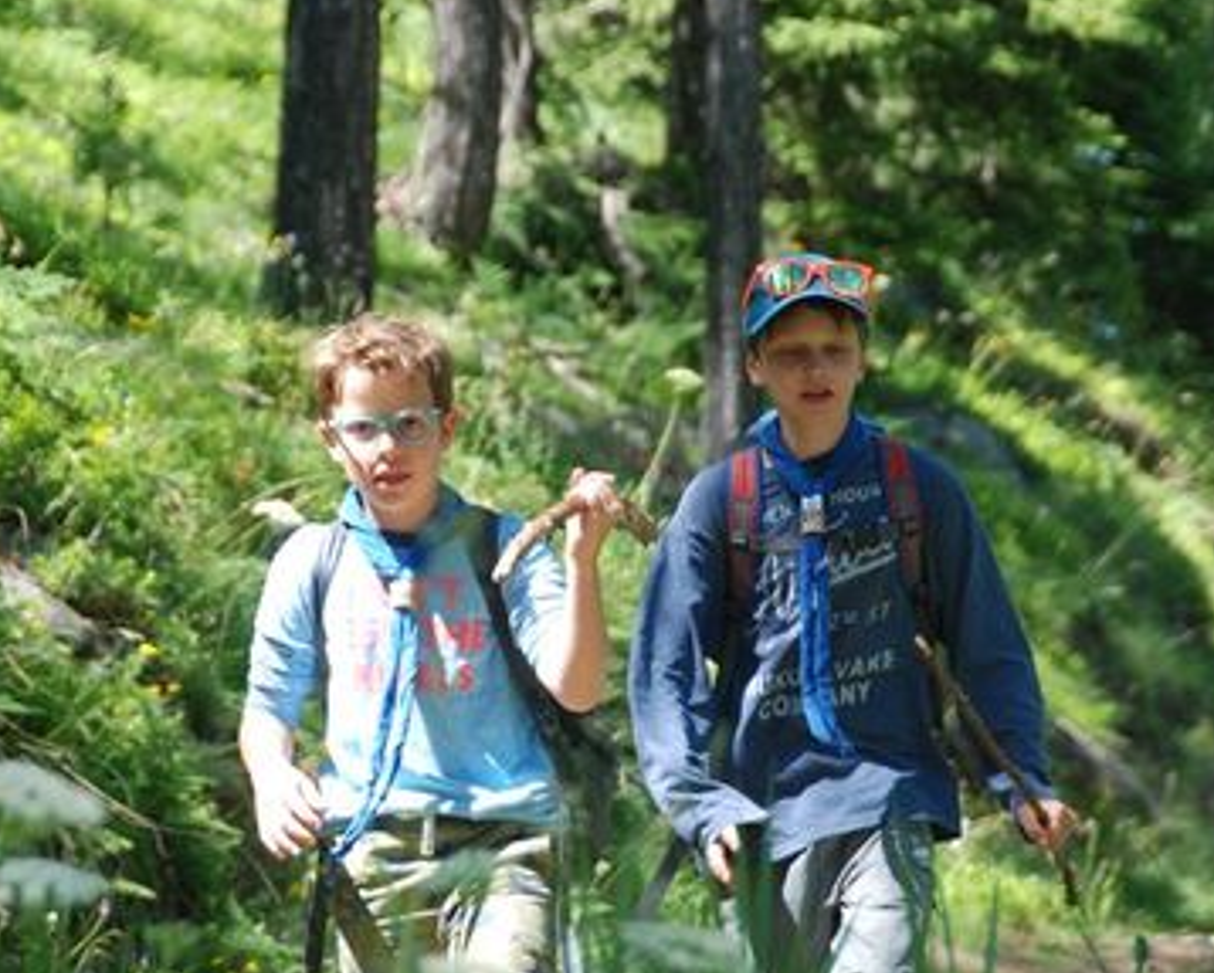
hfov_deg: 5.5
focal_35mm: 354
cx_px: 549
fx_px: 12730
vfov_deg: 4.4
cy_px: 476
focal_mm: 150
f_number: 5.6
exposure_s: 1/200
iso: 400
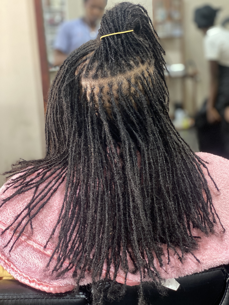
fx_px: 459
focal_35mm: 52
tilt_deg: -11.9
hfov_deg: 28.0
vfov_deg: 36.8
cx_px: 114
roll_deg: +2.8
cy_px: 152
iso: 400
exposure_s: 1/25
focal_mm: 6
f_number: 2
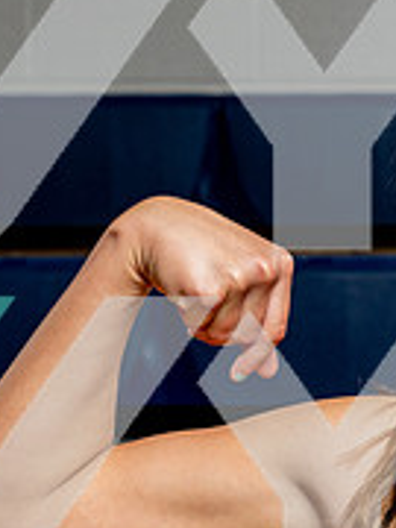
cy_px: 453
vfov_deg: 9.1
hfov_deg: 6.8
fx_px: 3310
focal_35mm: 217
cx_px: 455
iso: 320
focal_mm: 70
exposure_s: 1/250
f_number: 8
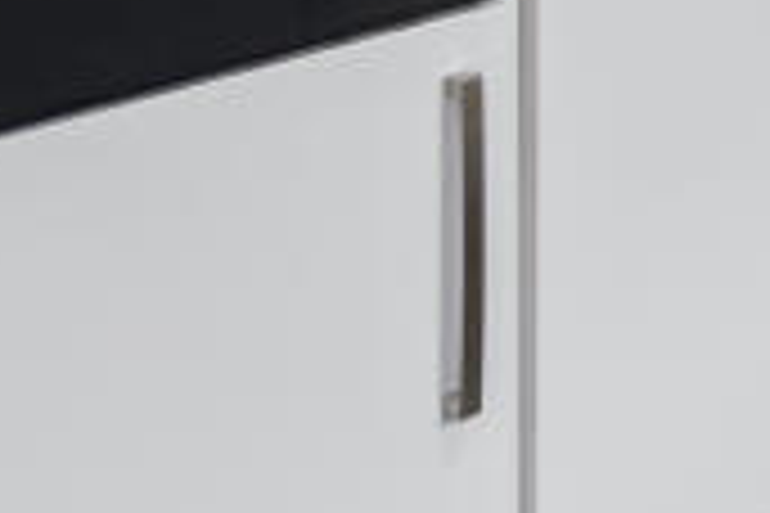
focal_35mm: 96
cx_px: 1441
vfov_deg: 12.4
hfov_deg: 17.0
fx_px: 2053
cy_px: -551
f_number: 4
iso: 250
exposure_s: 1/100
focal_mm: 16
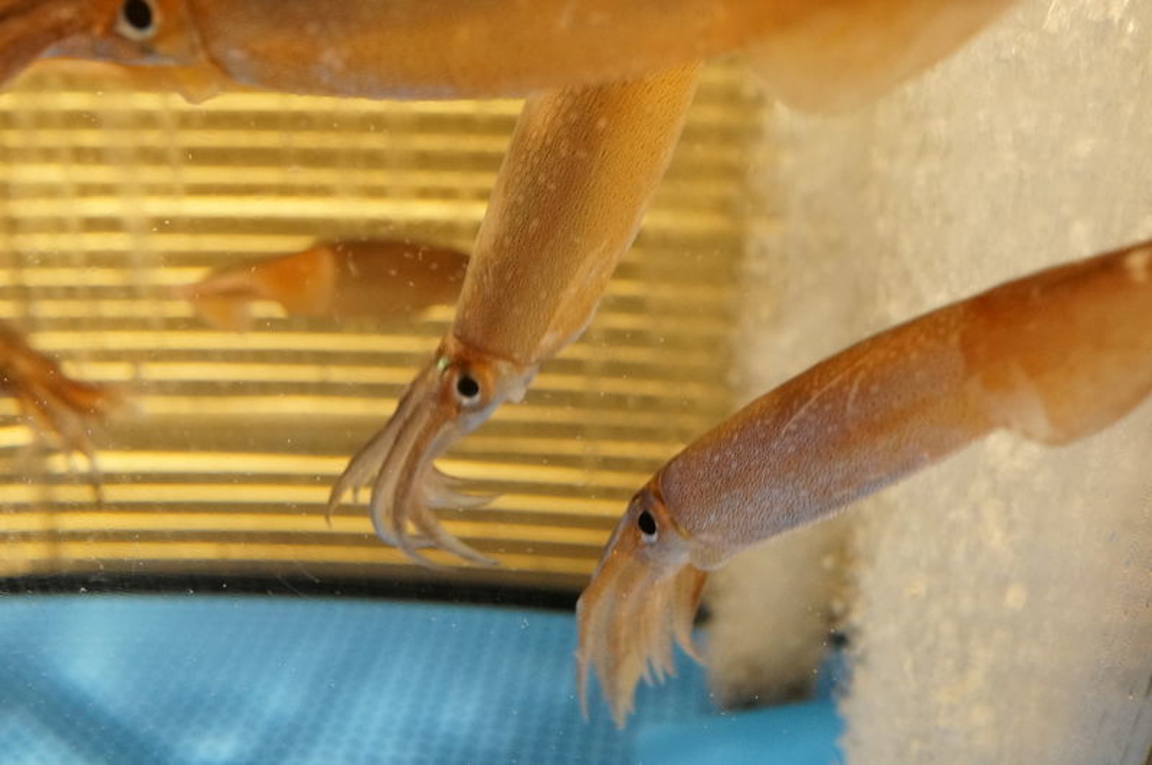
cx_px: 576
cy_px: 382
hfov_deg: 53.2
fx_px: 1150
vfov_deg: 36.8
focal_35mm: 36
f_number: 3.5
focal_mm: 24
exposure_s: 1/60
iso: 3200
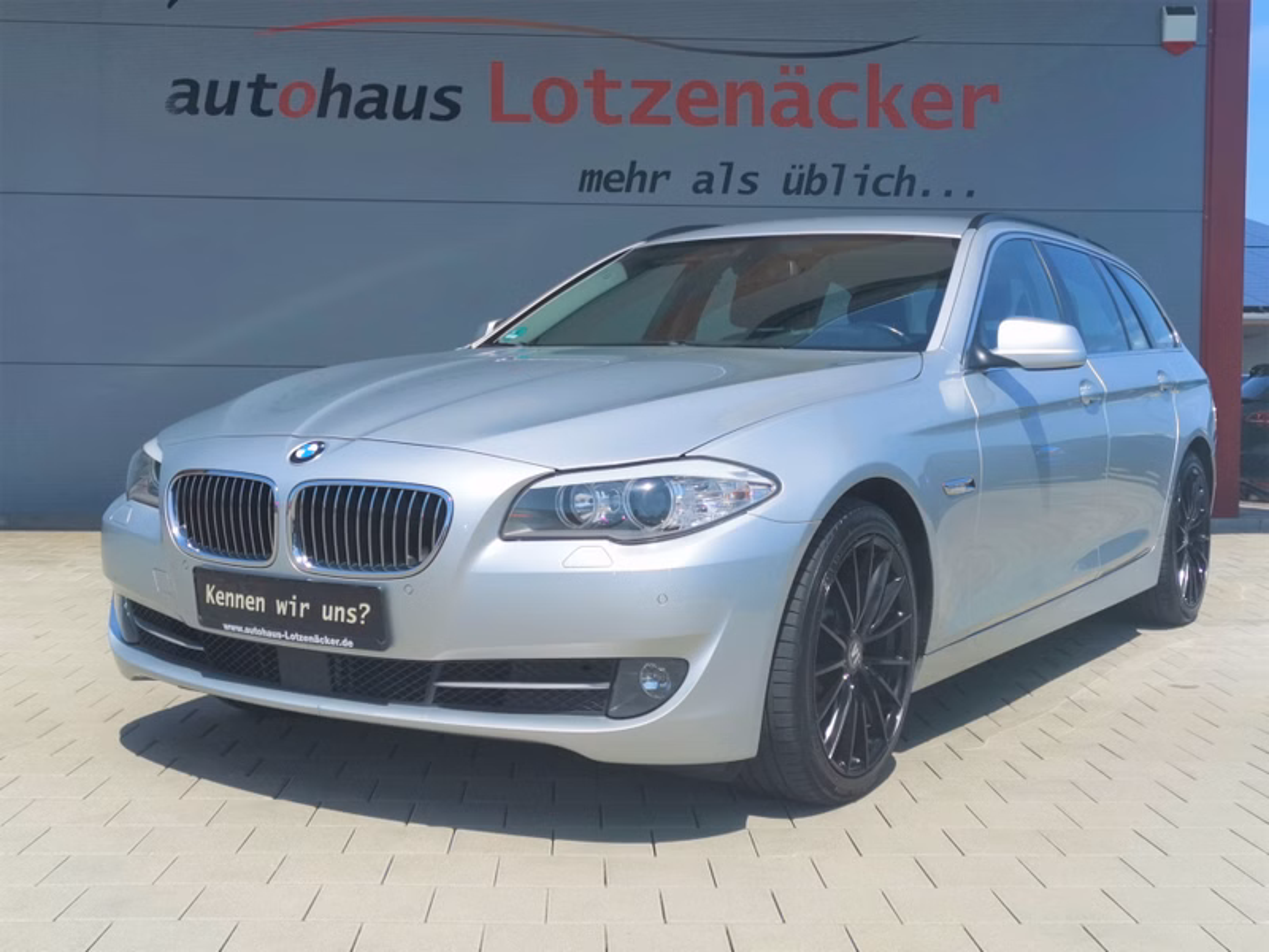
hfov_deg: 43.9
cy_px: 476
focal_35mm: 43
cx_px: 634
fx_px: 1576
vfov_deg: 33.6
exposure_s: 1/3817
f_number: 1.8
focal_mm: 5.58
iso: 50
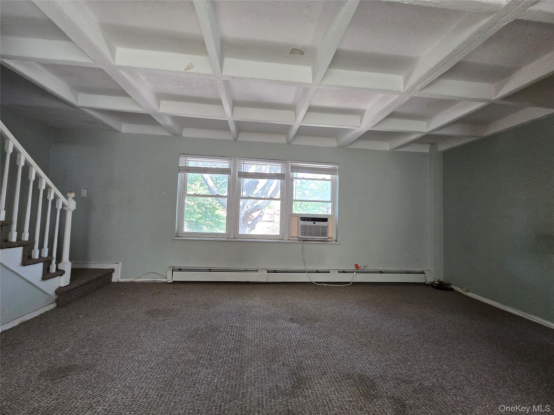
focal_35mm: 13
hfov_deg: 106.2
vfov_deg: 89.9
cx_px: 277
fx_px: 208
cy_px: 208
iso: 400
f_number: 2.2
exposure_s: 1/60
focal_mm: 2.2
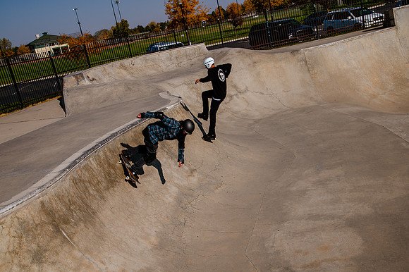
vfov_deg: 30.5
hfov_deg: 44.5
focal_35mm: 44
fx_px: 500
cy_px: 136
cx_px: 204
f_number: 13
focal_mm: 44
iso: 200
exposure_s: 1/500
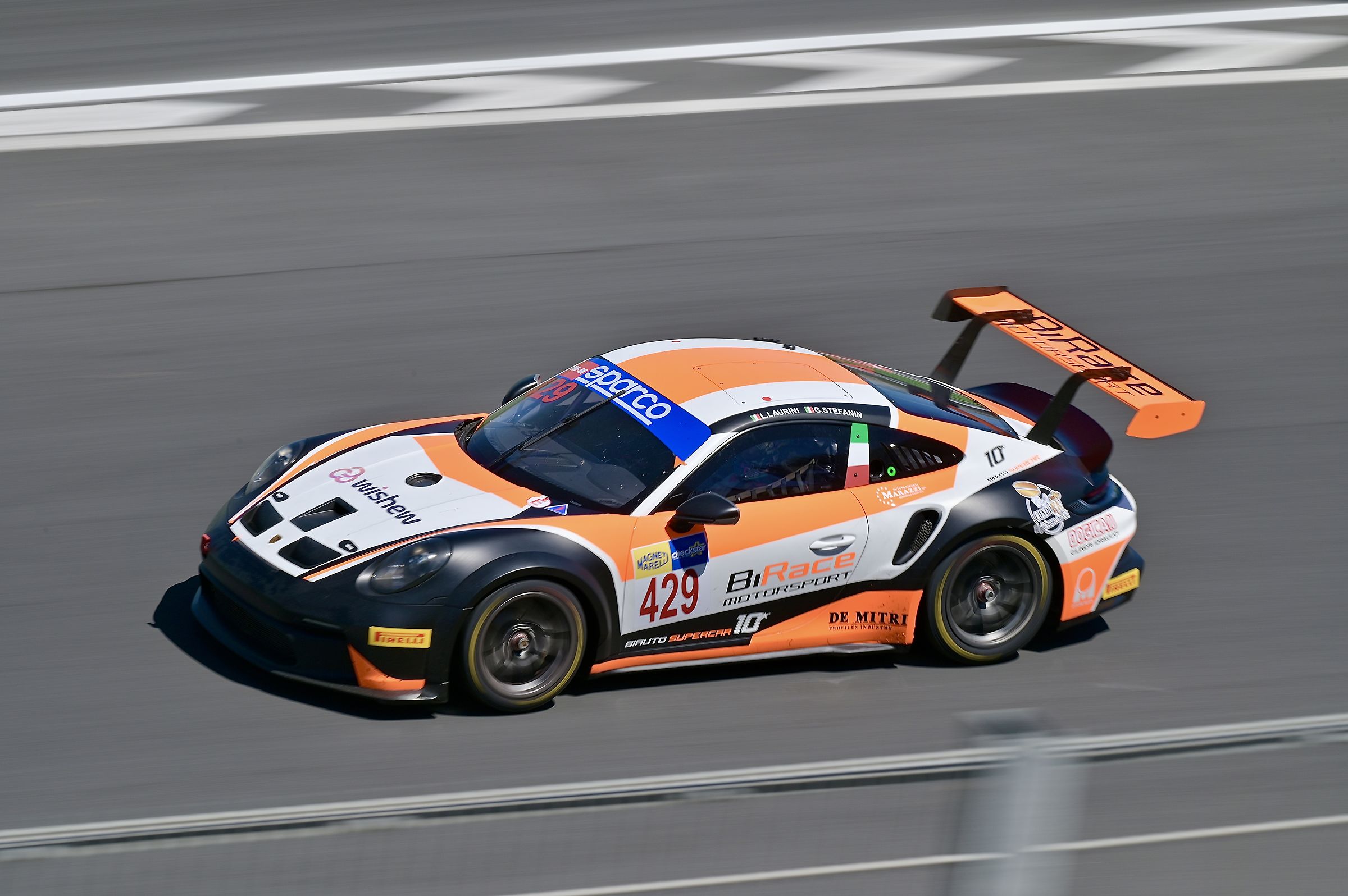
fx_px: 7483
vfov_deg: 6.9
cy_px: 448
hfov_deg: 10.3
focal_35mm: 200
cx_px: 674
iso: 110
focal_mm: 200
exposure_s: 1/160
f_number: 16
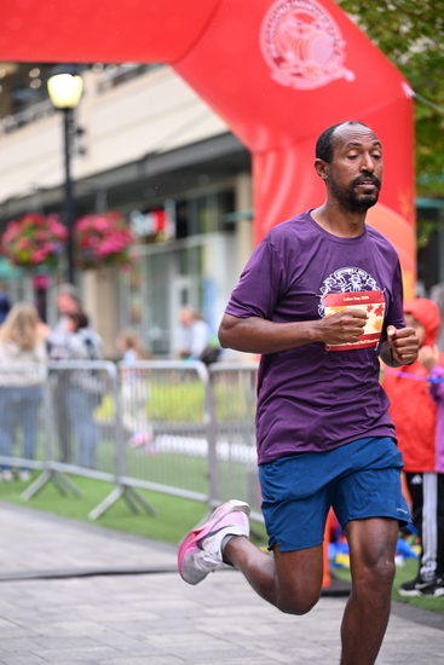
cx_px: 222
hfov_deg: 12.5
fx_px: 2034
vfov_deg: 18.6
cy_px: 332
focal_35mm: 110
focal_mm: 110
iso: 1250
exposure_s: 1/1250
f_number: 2.8
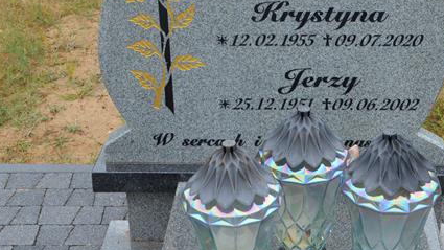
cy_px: 75
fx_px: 836
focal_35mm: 71
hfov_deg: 29.6
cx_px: 293
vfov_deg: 16.9
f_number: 5.6
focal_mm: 30
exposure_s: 1/125
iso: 250
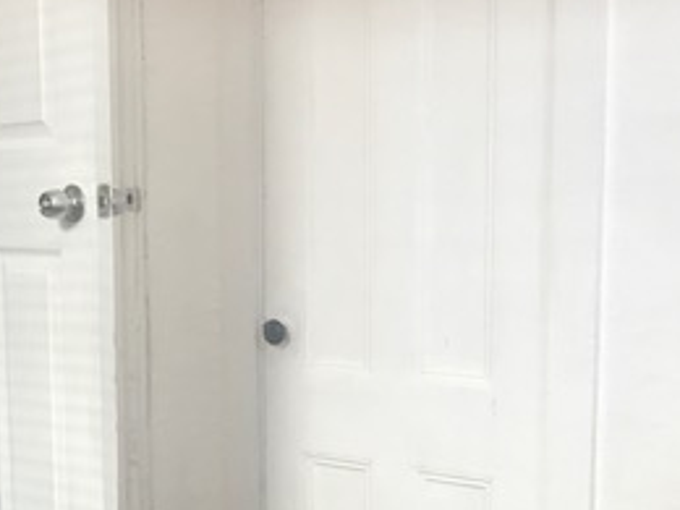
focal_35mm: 69
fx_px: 1355
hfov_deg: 27.3
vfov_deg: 21.0
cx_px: 86
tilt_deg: -9.7
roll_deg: +1.9
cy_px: 437
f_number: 1.8
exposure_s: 1/30
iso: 32
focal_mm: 3.99
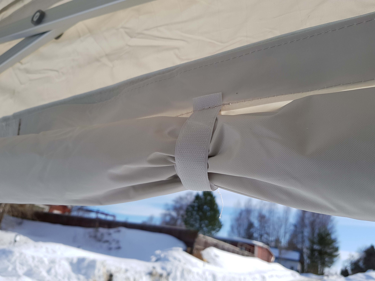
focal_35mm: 26
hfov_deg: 67.3
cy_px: 140
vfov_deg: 53.1
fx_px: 282
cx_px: 188
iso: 40
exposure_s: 1/2256
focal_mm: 4.2
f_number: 1.7
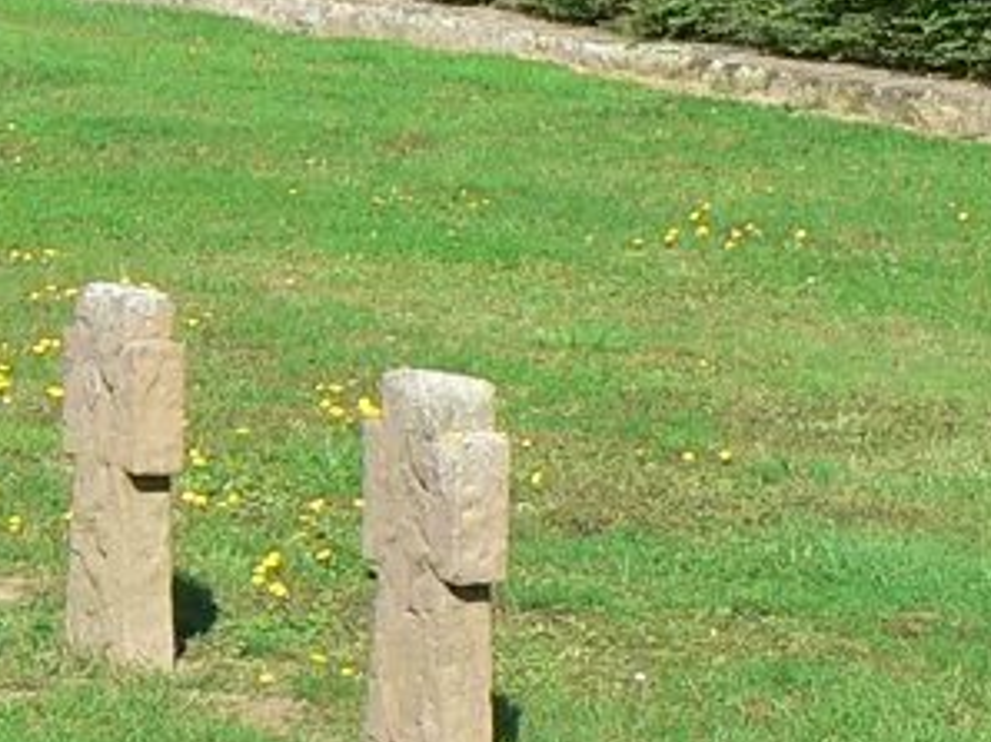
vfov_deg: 6.5
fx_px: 6522
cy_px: 37
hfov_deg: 8.4
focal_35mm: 228
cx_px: -652
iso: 80
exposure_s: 1/400
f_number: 4
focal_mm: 8.8
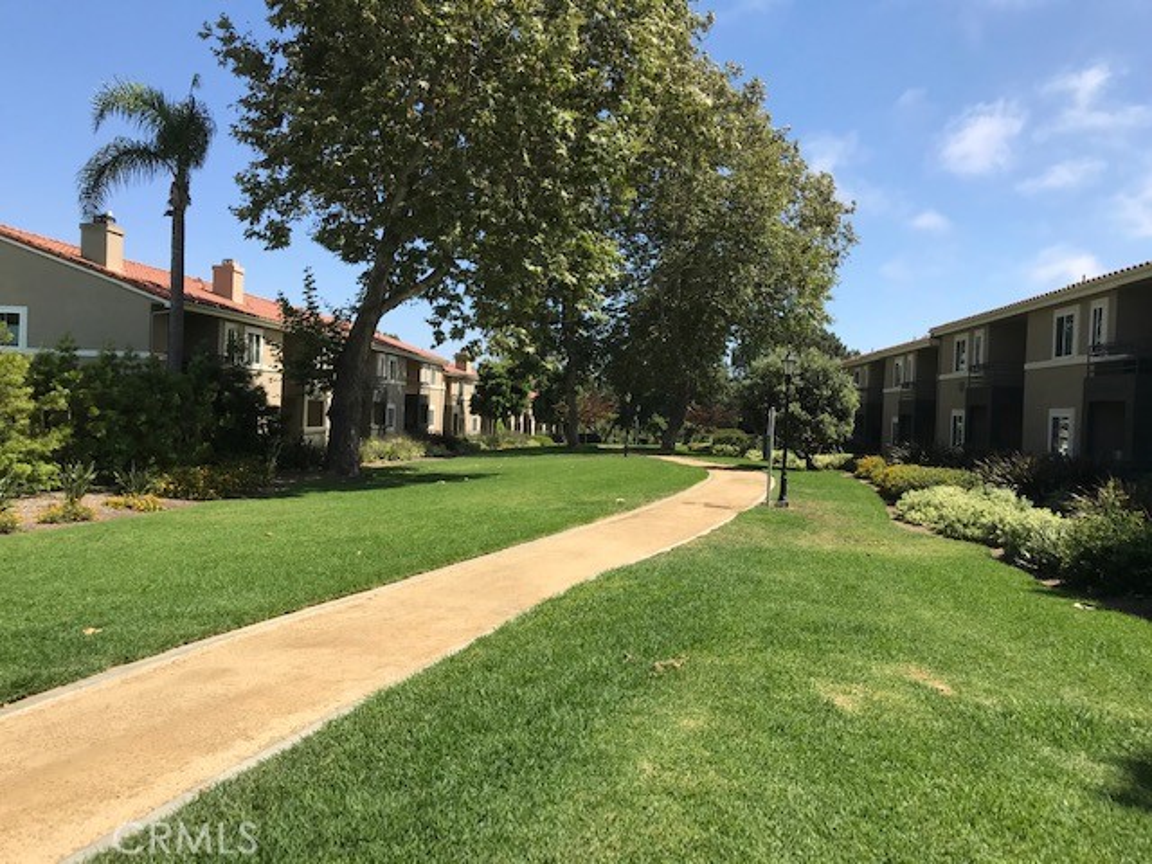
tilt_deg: -2.7
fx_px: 932
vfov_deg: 49.7
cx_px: 576
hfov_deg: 63.4
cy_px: 432
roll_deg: -1.0
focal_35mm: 28
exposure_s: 1/2083
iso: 20
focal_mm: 3.99
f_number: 1.8
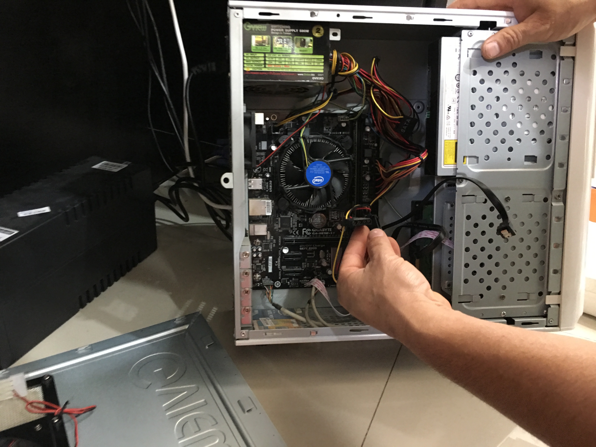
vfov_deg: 48.2
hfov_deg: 61.7
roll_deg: -2.8
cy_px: 224
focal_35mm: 29
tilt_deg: -24.6
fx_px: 499
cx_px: 298
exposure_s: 1/4
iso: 80
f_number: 2.2
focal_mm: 4.15
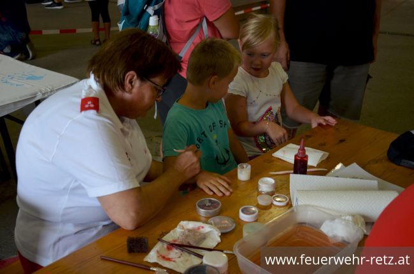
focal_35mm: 45
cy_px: 137
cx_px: 207
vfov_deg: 29.7
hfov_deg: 43.7
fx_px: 516
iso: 800
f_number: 4.2
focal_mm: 30
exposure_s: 1/50
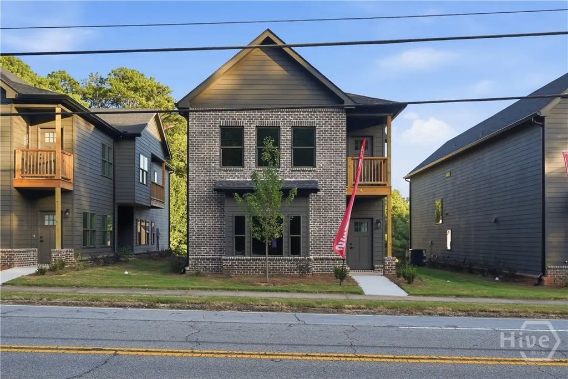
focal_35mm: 36
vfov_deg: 36.9
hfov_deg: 53.1
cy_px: 190
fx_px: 568
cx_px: 284
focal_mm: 24
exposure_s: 1/160
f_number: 5.6
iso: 100
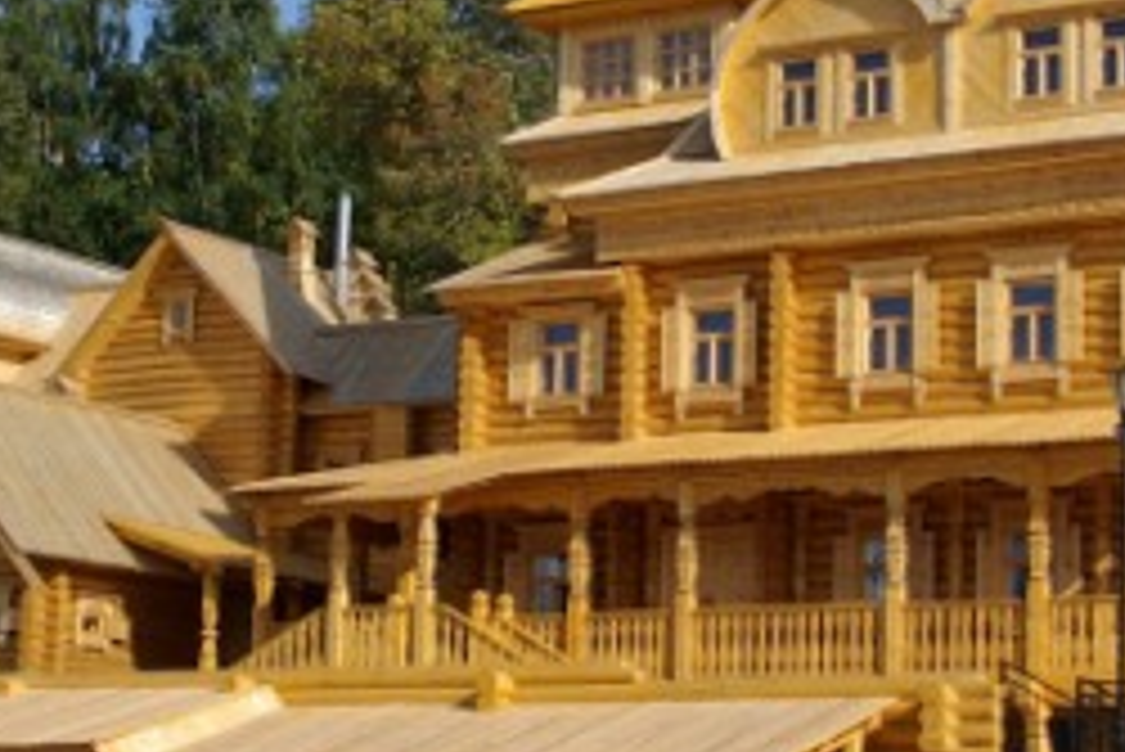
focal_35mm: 96
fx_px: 3002
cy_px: 317
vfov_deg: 14.3
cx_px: 621
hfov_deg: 21.2
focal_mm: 20
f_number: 9
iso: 250
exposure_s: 1/500
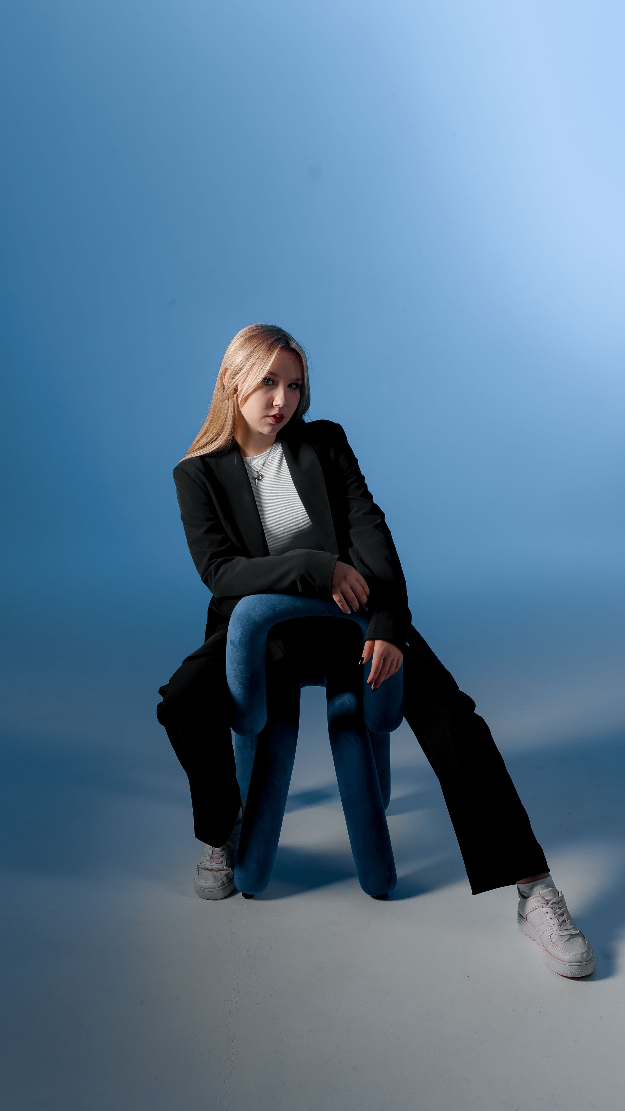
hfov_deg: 27.7
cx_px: 314
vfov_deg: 47.4
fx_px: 1267
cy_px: 556
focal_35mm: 43
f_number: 6.3
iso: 100
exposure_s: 1/125
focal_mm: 41
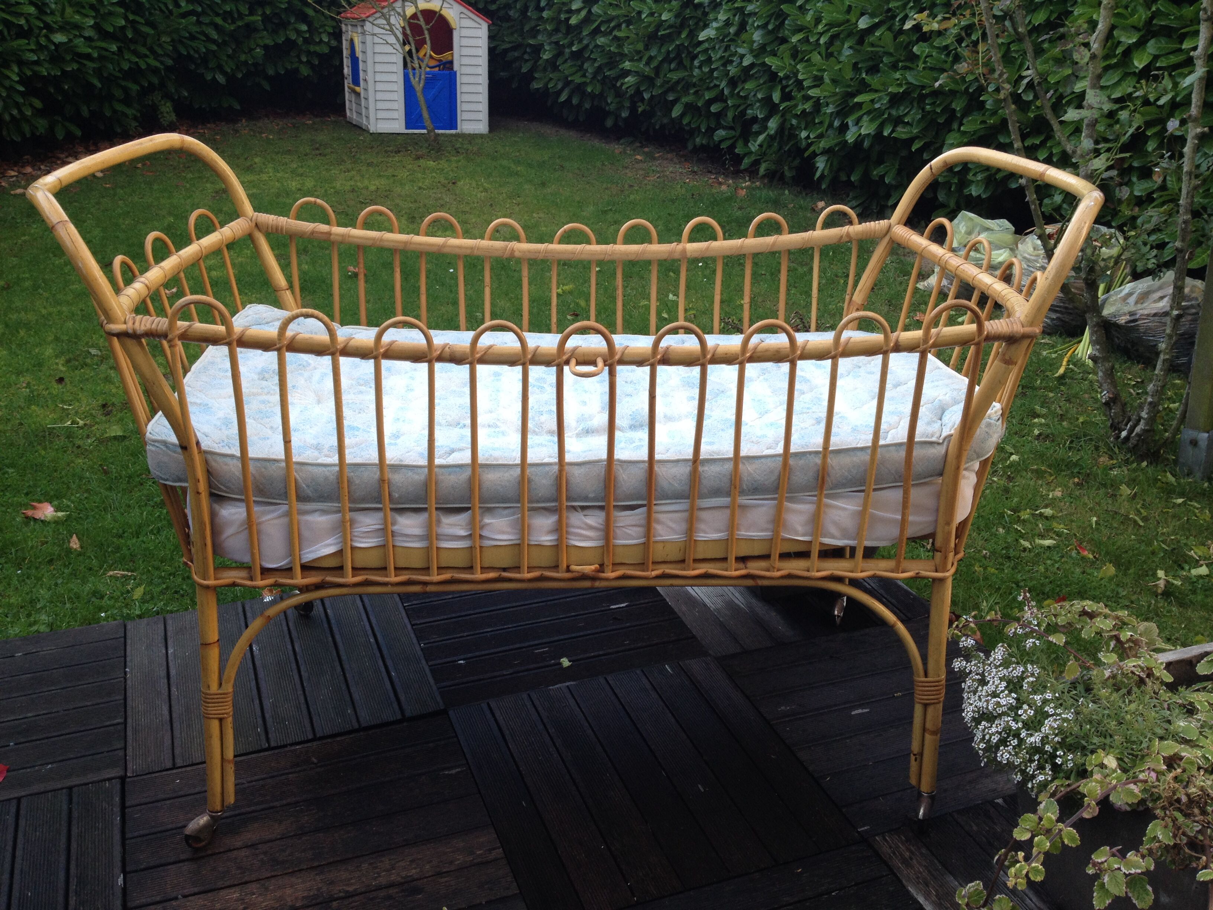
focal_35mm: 35
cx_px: 606
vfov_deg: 40.7
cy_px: 455
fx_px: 1226
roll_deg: -1.5
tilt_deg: -25.4
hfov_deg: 52.6
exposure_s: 1/60
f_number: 2.4
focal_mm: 4.28
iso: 50
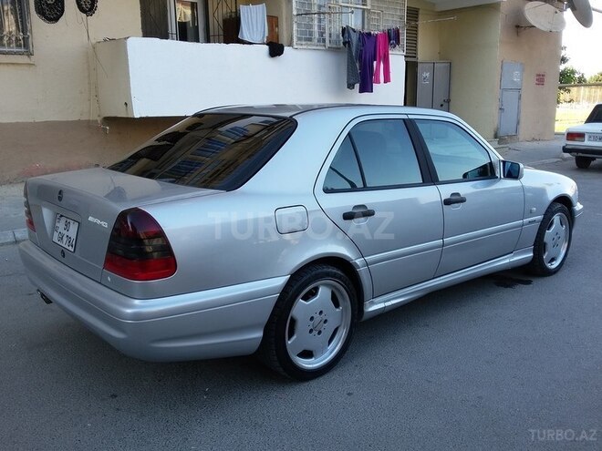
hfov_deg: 58.4
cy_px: 226
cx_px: 301
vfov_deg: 45.4
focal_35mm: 31
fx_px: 539
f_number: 2.2
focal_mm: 3.3
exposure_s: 1/164
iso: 50
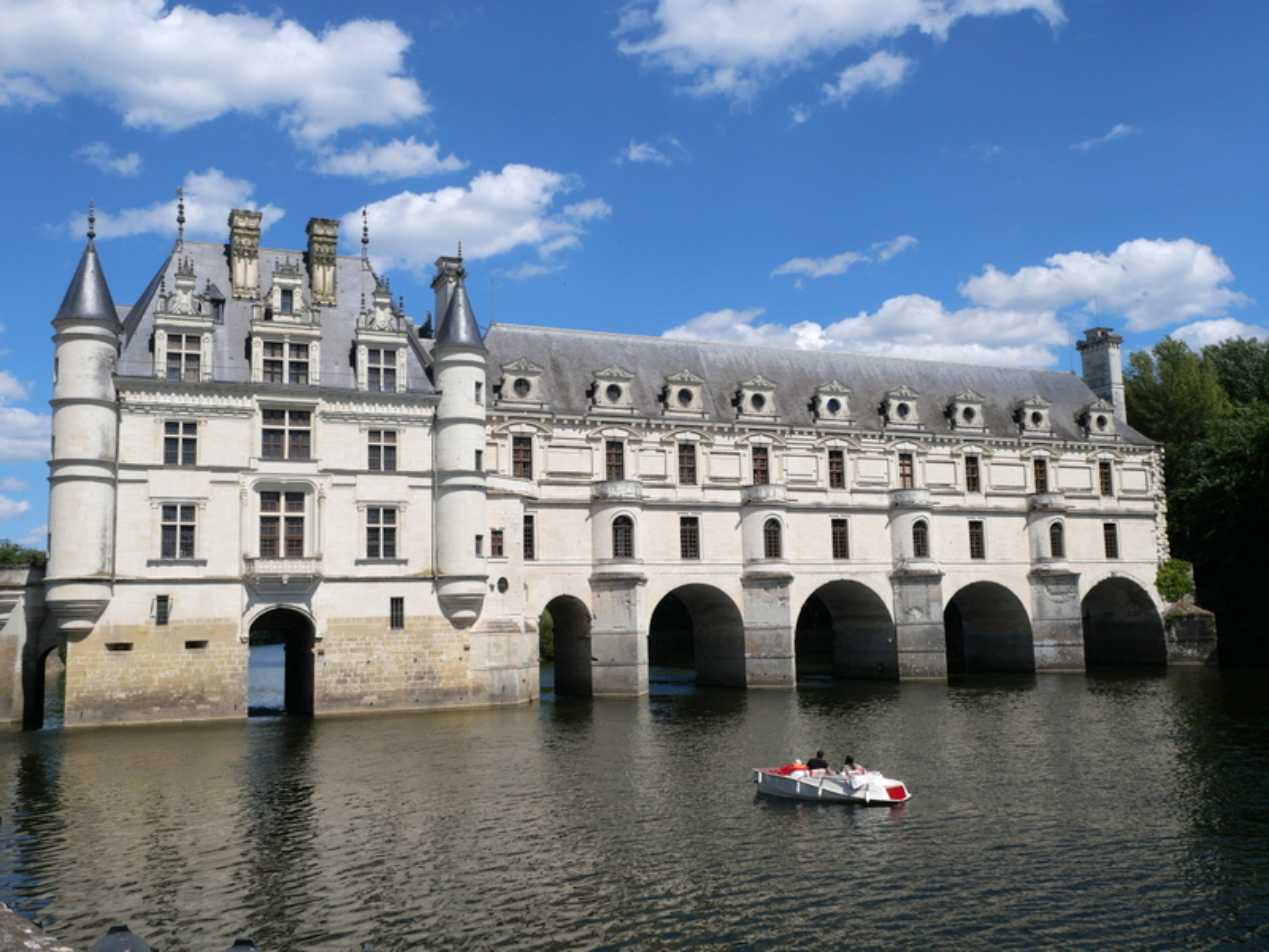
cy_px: 476
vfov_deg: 44.2
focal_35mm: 32
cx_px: 634
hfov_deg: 56.8
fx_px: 1173
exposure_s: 1/800
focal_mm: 16
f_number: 10
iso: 200
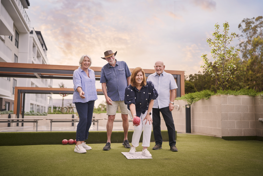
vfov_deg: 37.9
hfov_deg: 54.4
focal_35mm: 35
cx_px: 132
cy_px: 88
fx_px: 256
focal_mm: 35
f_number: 1.4
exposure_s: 1/2500
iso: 100
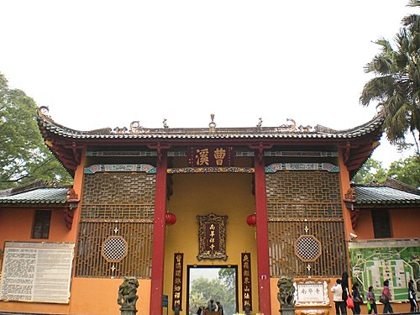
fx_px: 461
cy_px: 158
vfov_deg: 37.7
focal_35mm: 38
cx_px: 210
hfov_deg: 49.0
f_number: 4.4
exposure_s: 1/200
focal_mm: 6.3
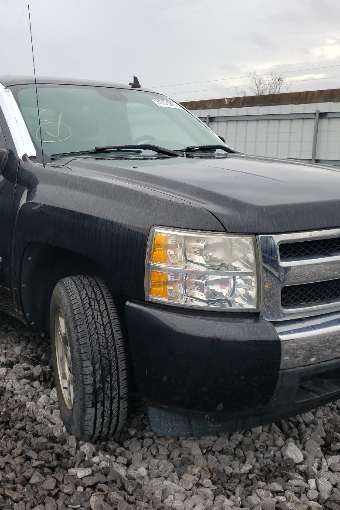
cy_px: 258
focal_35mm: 37
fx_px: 524
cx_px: 102
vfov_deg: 51.9
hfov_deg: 35.5
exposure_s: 1/238
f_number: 1.5
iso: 50
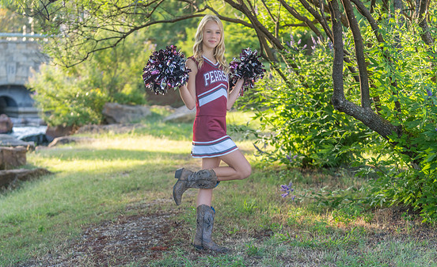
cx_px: 206
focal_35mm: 77
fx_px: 911
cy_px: 148
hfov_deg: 27.0
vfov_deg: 16.7
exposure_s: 1/320
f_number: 2.8
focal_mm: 70
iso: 250
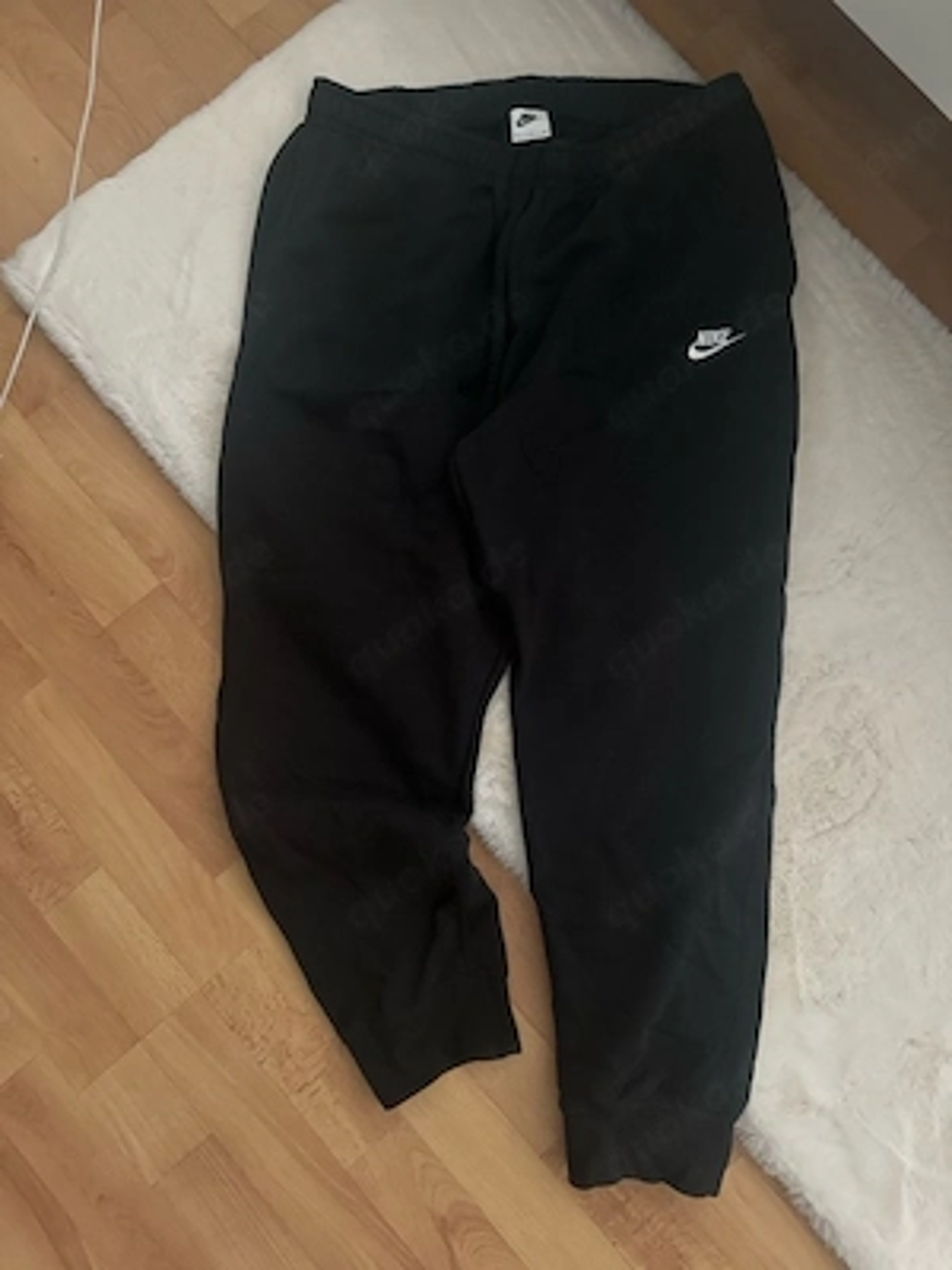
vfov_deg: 71.6
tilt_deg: -82.1
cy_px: 635
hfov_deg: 56.8
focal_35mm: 24
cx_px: 476
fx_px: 880
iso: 1250
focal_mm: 6.86
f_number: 1.78
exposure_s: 1/30
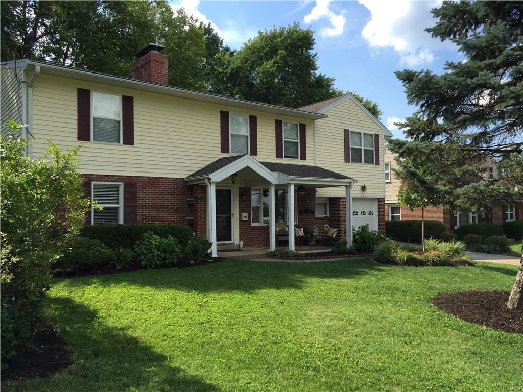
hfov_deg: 61.7
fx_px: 438
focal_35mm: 29
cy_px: 196
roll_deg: +0.1
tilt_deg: +0.2
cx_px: 262
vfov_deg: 48.2
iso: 32
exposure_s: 1/1099
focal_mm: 4.15
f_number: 2.2
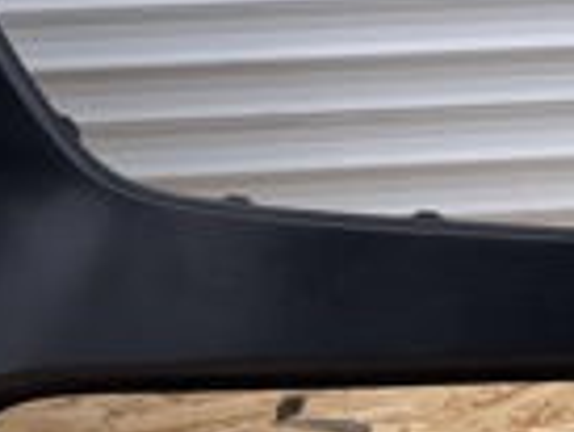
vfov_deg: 13.2
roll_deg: +2.6
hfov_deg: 16.4
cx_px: 779
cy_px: 105
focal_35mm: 112
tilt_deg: -18.9
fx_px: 1859
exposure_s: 1/792
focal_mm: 6.76
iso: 80
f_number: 1.78
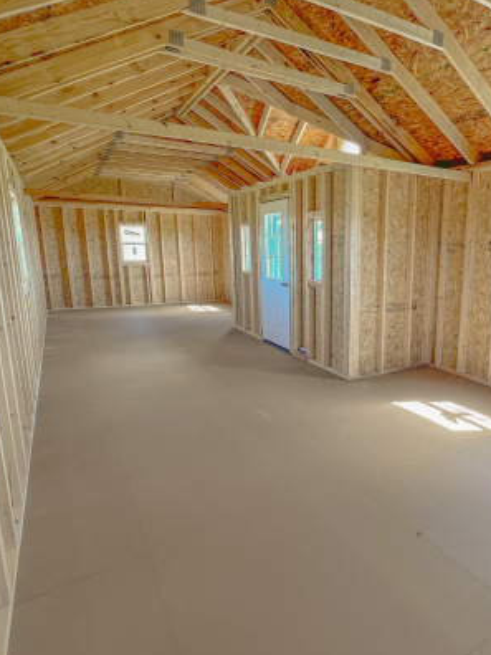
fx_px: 397
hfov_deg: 60.9
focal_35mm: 21
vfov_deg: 79.0
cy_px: 334
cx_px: 350
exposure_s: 1/100
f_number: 1.8
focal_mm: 1.57
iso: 125
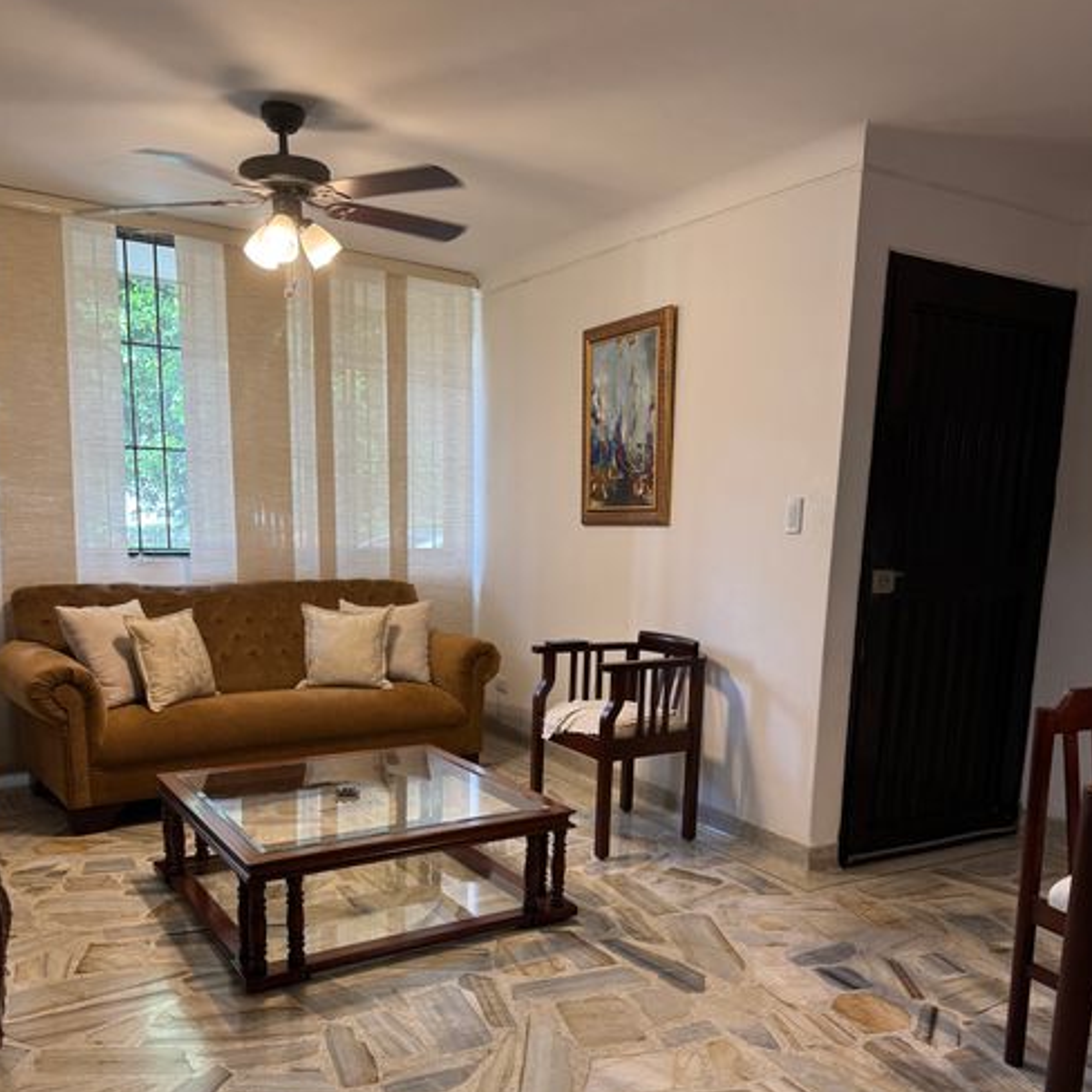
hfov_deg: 55.6
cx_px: 537
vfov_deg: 55.0
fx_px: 1035
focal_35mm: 29
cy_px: 686
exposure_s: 1/60
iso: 100
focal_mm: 6.76
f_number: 1.78
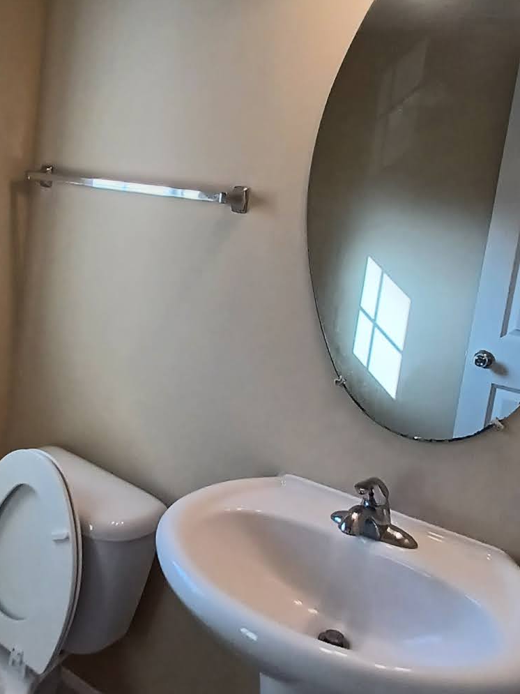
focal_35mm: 32
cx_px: 178
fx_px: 641
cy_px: 281
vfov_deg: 56.4
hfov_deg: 43.6
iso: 64
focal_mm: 1.42
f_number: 2.2
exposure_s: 1/120
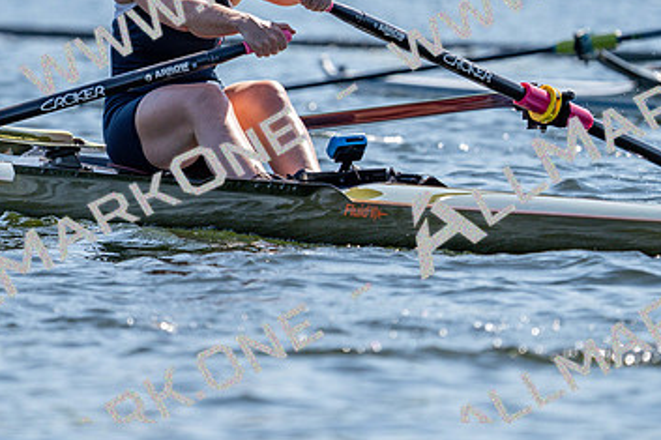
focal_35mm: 628
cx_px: 251
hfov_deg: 3.3
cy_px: 102
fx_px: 11525
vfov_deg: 2.2
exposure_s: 1/1600
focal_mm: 382
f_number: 6.3
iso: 250
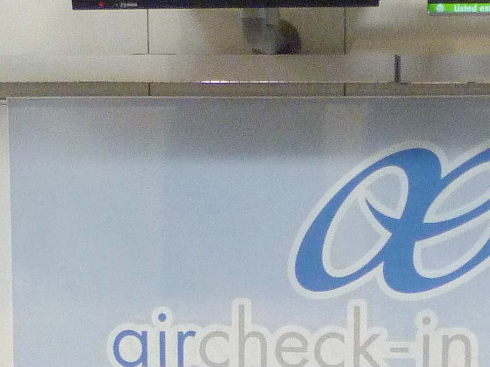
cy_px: 588
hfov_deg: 17.9
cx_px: 385
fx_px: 1543
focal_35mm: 109
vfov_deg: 12.7
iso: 320
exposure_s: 1/60
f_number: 2.8
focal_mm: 4.5
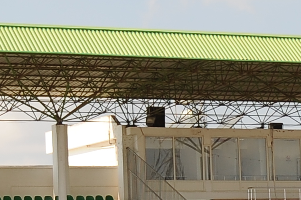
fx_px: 1964
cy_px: 189
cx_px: 196
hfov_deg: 8.8
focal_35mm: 235
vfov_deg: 5.8
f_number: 2.8
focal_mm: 35
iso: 200
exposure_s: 1/3200
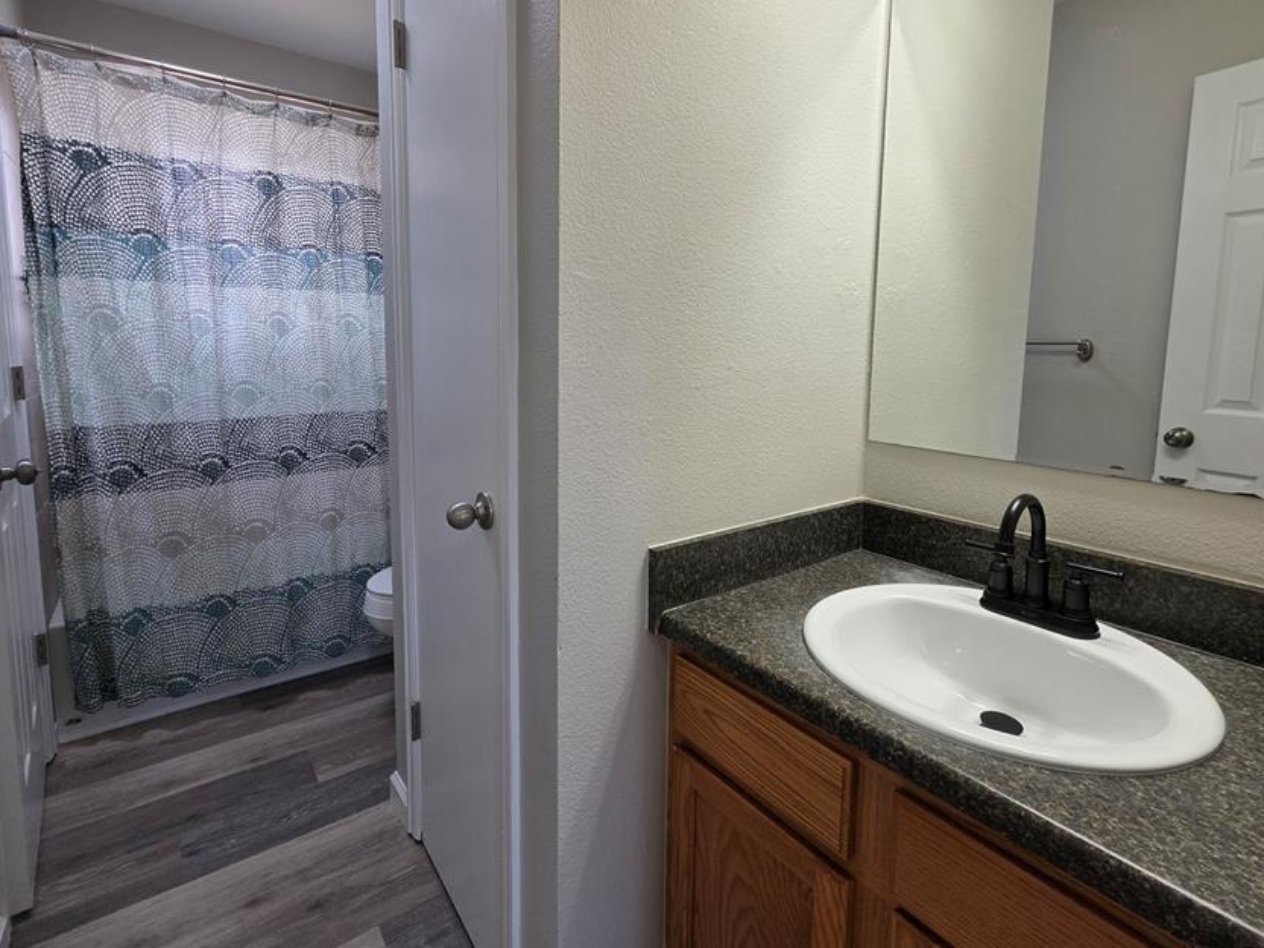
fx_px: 584
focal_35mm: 16
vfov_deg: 77.7
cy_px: 414
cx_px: 638
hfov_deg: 94.5
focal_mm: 2.2
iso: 80
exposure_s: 1/120
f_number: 1.9
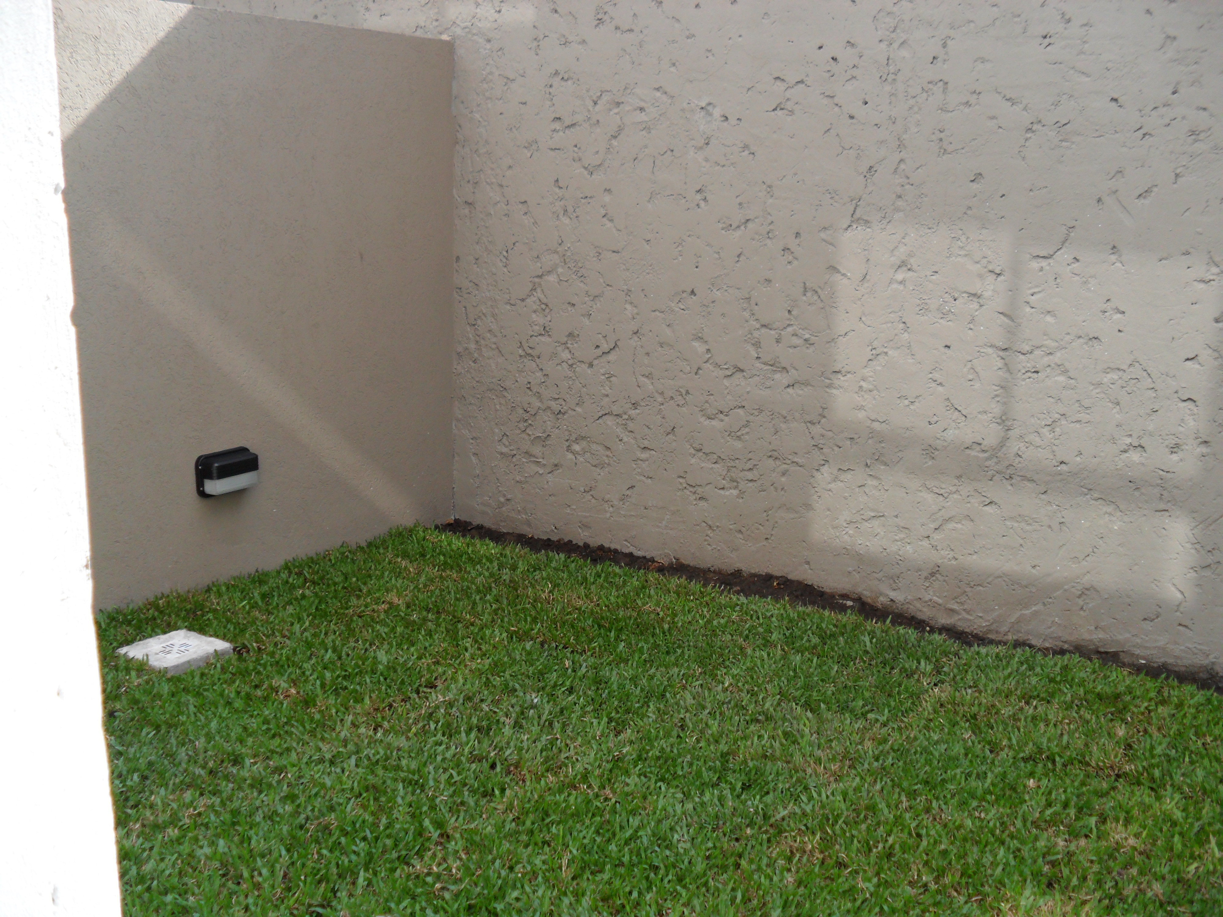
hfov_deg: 52.6
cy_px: 458
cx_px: 612
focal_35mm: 35
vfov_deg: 40.7
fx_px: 1237
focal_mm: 6.3
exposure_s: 1/250
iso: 80
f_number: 3
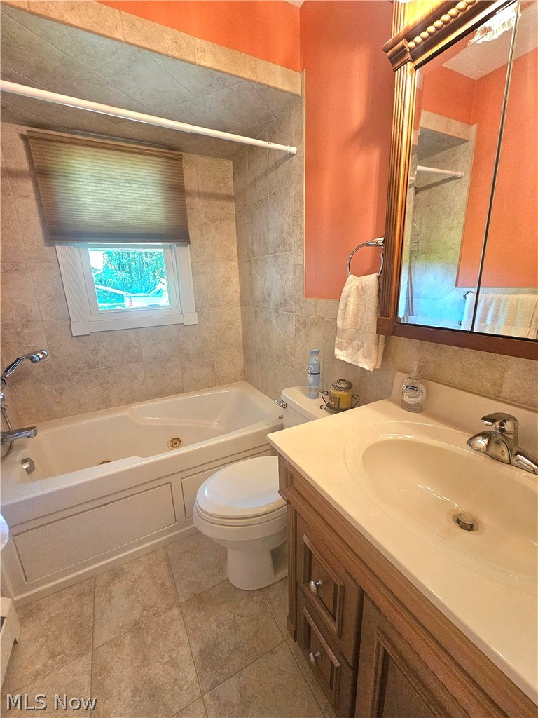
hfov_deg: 89.9
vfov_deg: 106.2
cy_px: 359
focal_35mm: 13
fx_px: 269
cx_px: 269
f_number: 2.2
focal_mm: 2.2
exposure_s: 1/60.2
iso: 400
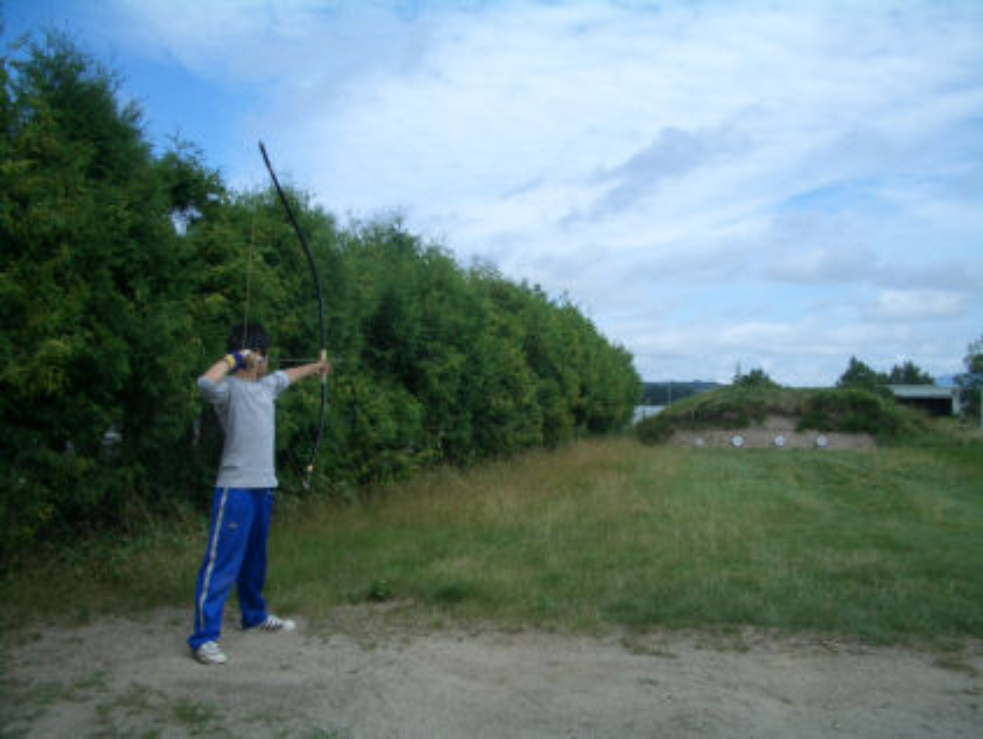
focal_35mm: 35
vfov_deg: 40.7
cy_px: 370
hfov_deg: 52.6
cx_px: 492
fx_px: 994
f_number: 4.3
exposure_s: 1/640
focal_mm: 5.8
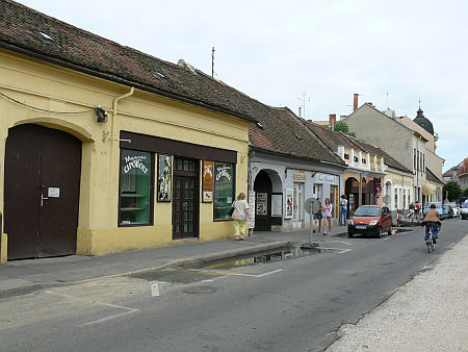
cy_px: 176
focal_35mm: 35
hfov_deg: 52.6
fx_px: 473
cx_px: 234
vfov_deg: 40.7
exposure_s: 1/250
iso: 100
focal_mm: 7.4
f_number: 5.6
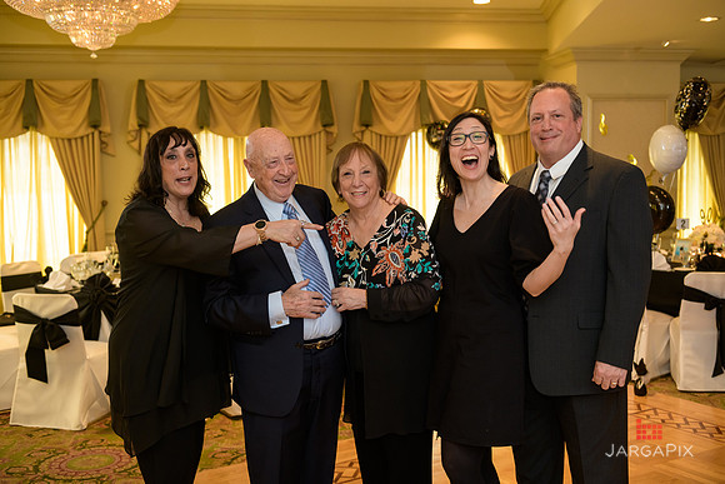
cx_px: 362
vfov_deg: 31.9
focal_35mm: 42
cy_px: 242
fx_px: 846
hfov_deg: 46.4
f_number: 3.2
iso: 1000
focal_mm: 42
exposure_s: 1/125
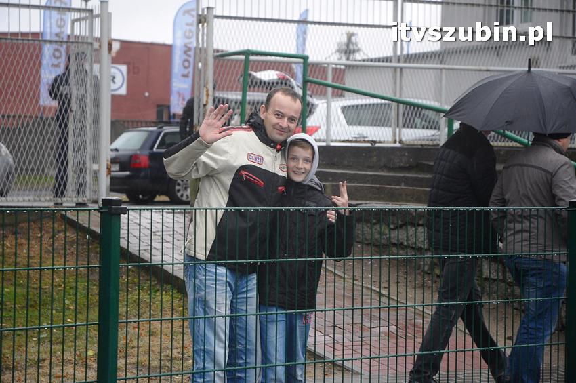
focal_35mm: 105
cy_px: 192
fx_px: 1678
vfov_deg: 13.0
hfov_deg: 19.5
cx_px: 288
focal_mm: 70
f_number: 4.5
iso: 1000
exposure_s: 1/250
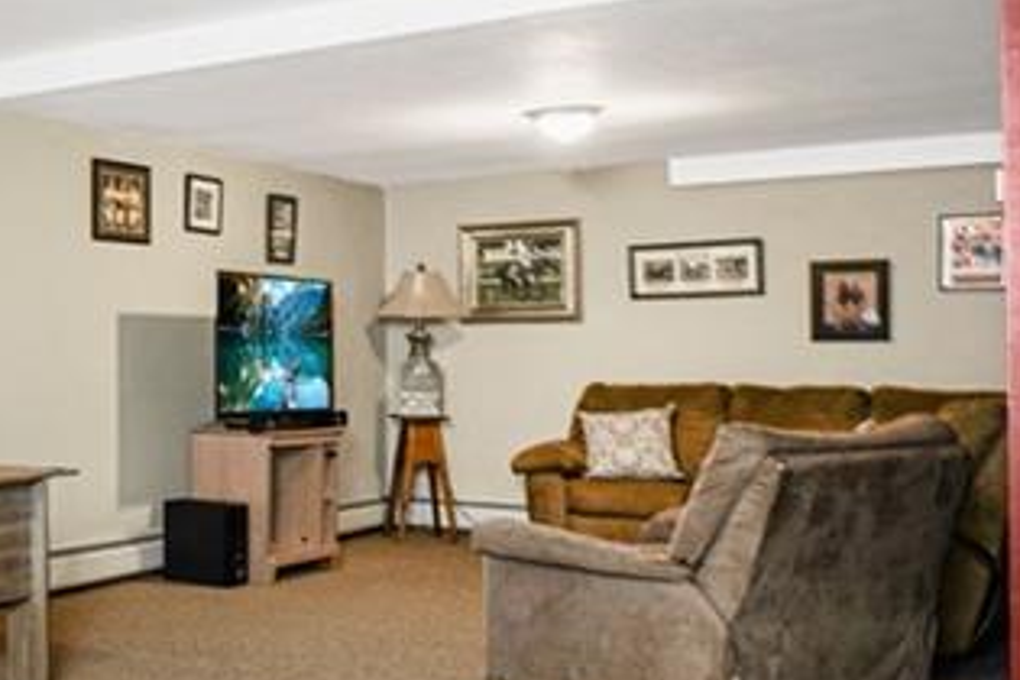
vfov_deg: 26.0
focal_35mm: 52
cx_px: -165
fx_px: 1473
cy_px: 321
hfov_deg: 32.4
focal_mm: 16
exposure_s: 1/4
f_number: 4
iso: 64
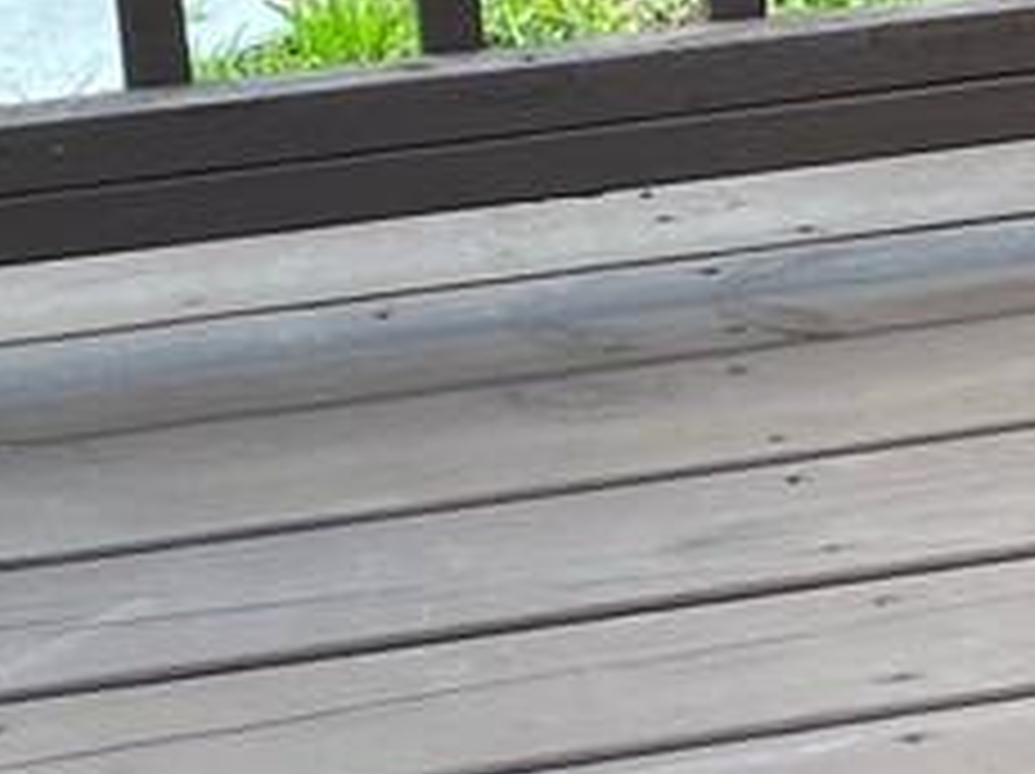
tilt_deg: -19.3
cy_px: -4
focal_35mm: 181
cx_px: 1287
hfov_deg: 10.7
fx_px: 5406
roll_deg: +2.3
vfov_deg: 8.1
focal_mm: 4.25
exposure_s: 1/229
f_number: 1.8
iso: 32
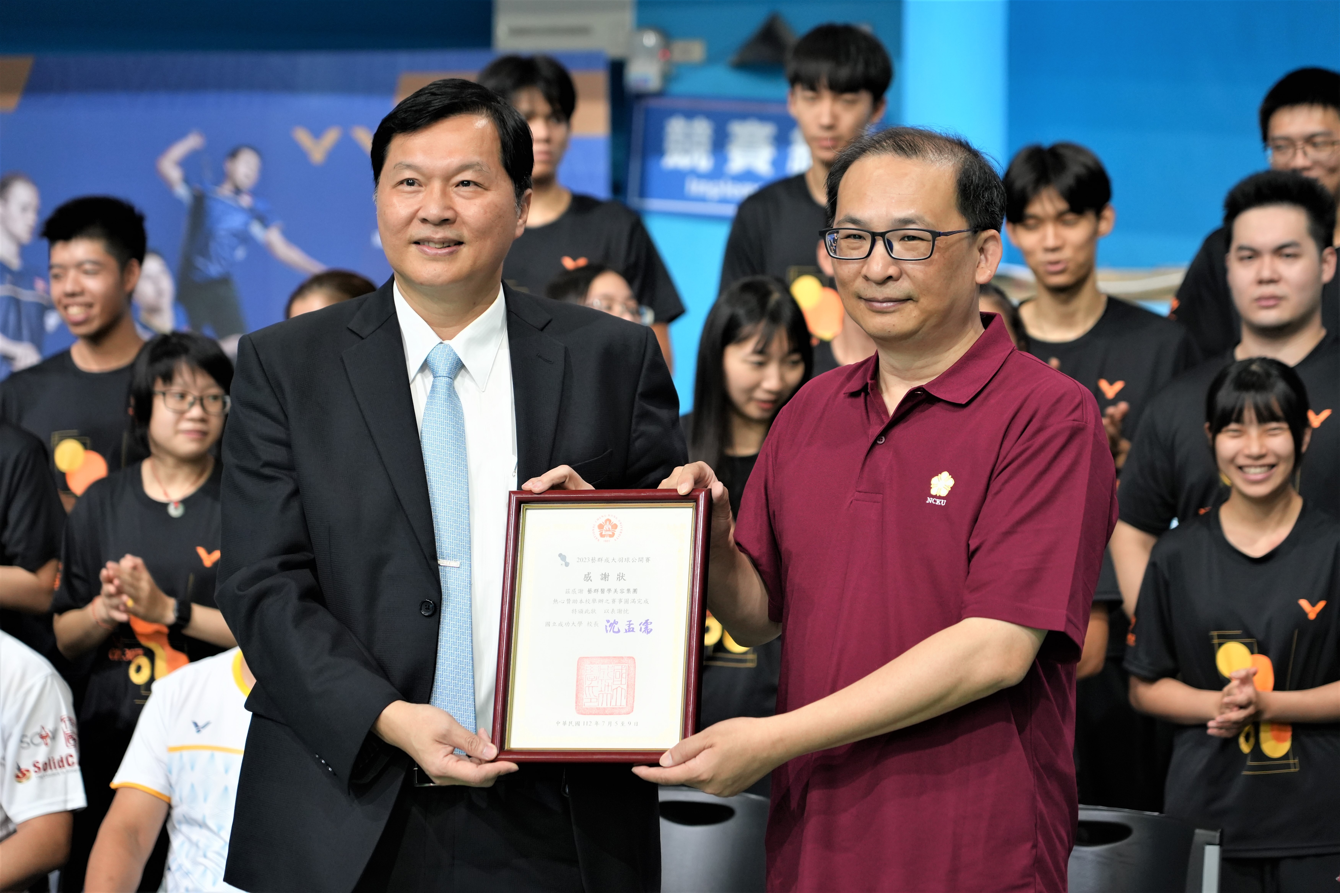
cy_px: 446
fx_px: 3908
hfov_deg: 19.5
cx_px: 670
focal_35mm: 105
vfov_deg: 13.0
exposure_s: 1/200
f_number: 4
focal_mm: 105
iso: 1600
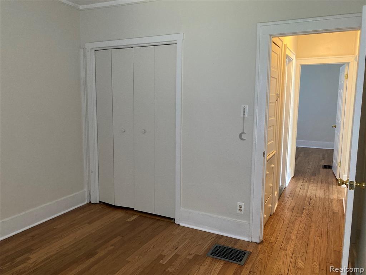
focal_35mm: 28
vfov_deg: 49.7
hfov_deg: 63.4
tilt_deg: -6.5
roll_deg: -0.8
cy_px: 138
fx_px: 296
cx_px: 183
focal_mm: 3.99
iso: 250
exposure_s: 1/60
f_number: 1.8
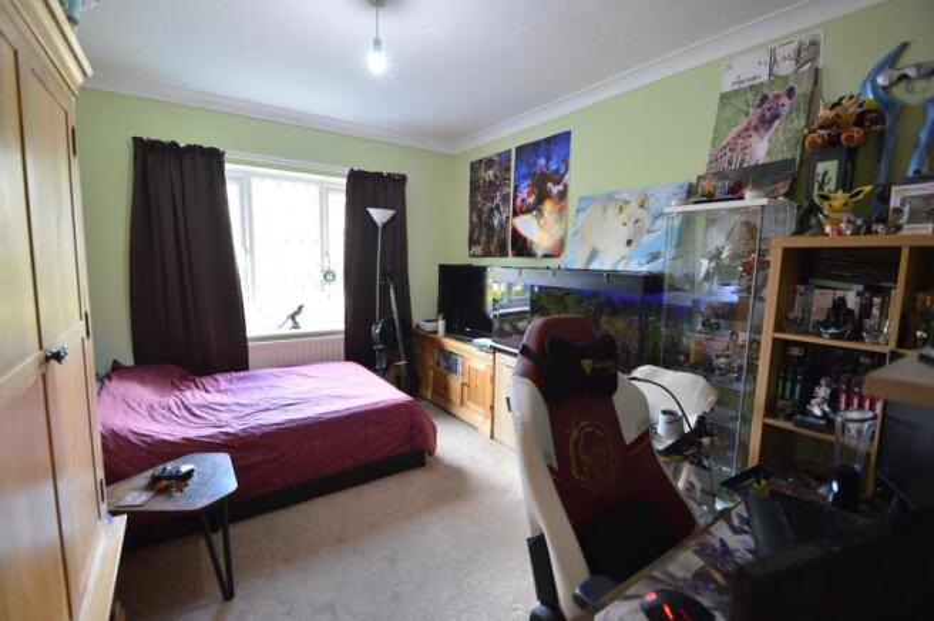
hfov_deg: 100.4
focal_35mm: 15
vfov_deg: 77.2
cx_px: 467
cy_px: 310
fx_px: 389
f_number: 3.5
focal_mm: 10
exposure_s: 1/15
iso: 400
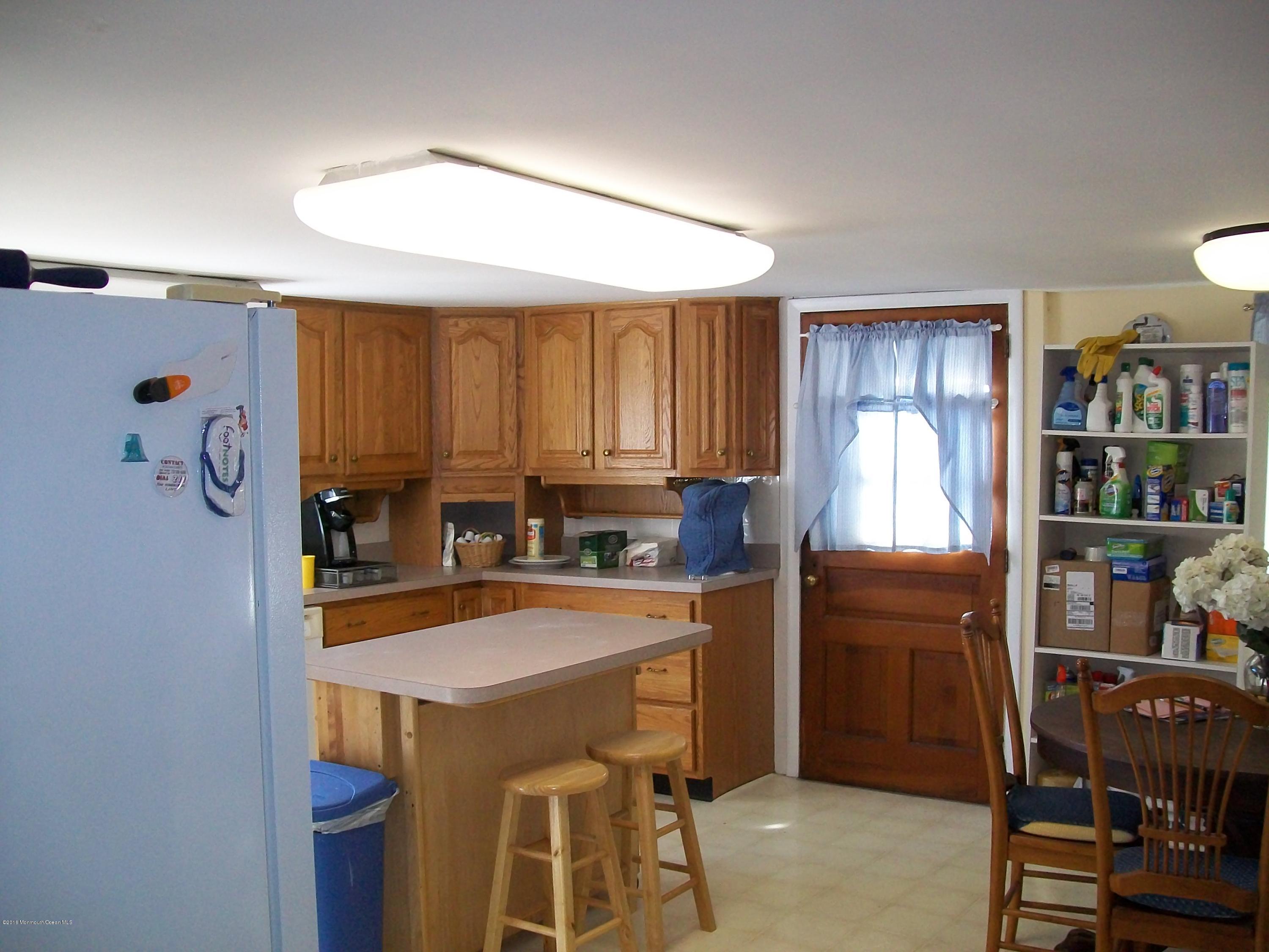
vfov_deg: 39.7
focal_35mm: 36
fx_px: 1320
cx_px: 634
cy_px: 476
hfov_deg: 51.4
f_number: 2.7
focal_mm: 6
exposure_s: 1/80
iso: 160
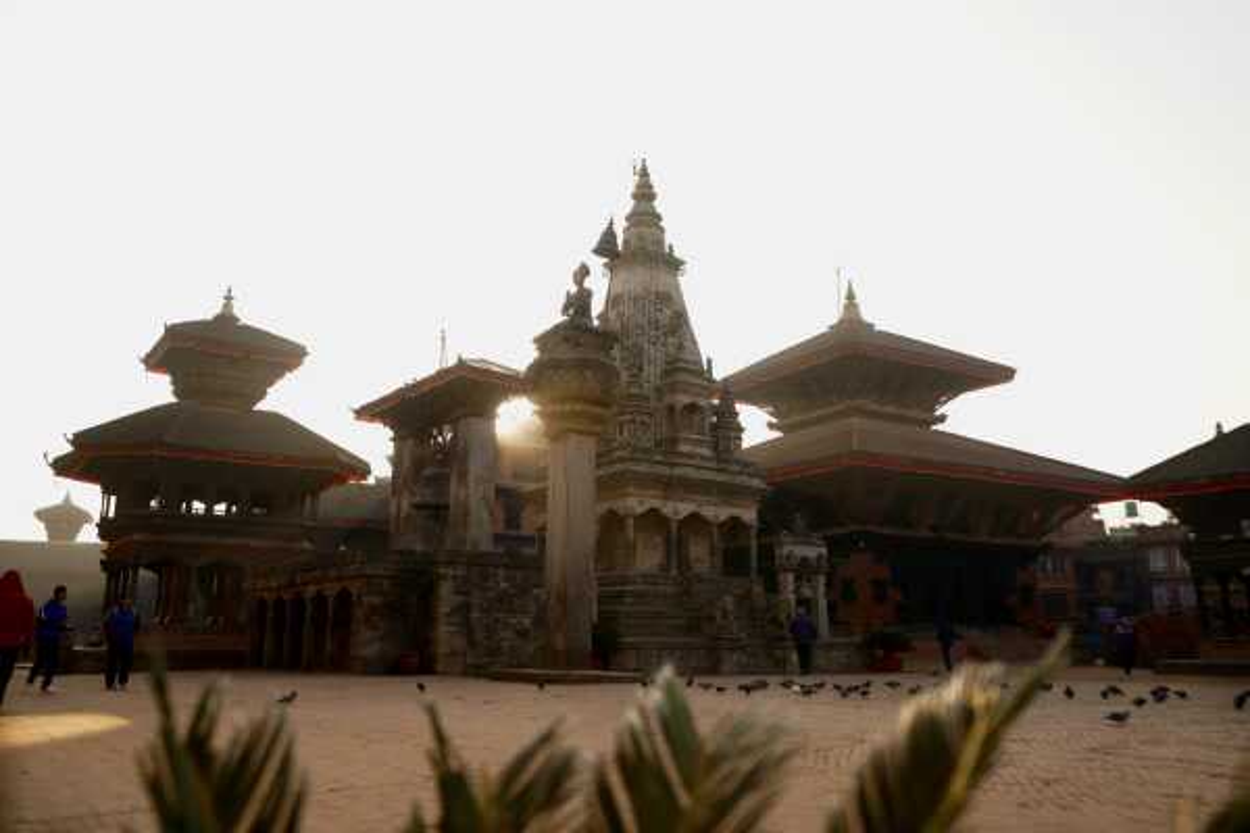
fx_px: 972
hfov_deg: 65.5
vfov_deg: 46.4
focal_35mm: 28
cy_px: 416
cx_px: 625
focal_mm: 28
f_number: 3.5
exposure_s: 1/320
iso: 125
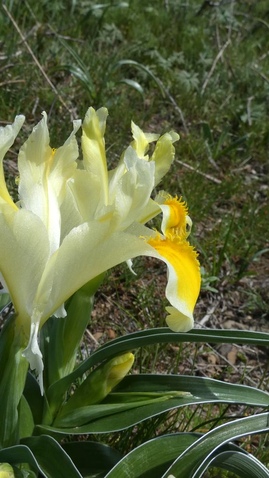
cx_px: 65
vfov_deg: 64.3
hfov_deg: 37.9
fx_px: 380
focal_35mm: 30
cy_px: 238
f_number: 5
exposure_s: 1/800
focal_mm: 3.6
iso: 80
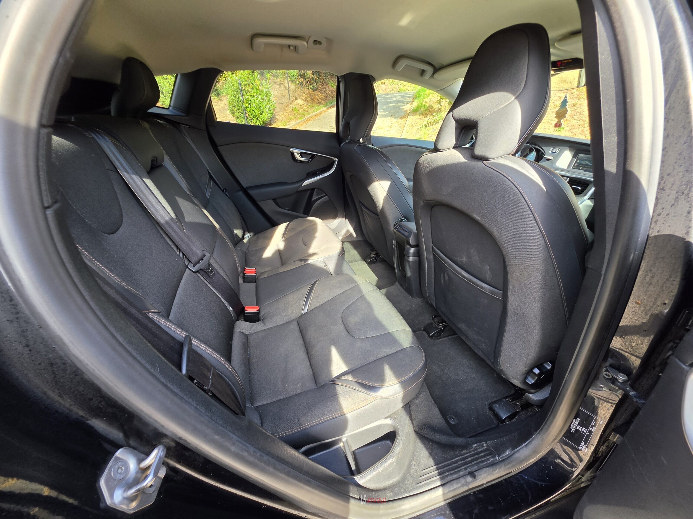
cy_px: 260
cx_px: 346
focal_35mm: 13
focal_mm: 2.2
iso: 25
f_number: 1.9
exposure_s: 1/59
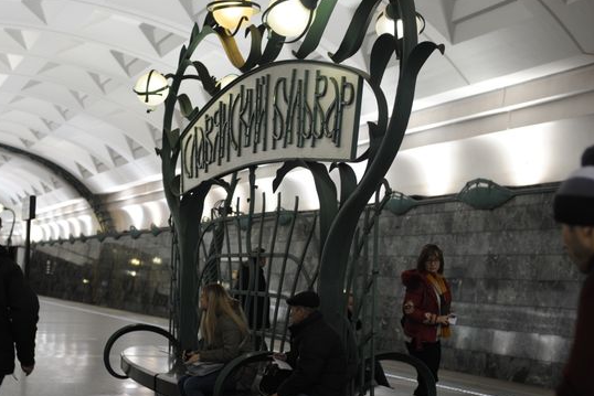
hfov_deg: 30.9
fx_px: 1073
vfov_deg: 20.9
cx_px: 266
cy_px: 245
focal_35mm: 65
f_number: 3.2
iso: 800
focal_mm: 50
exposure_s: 1/125
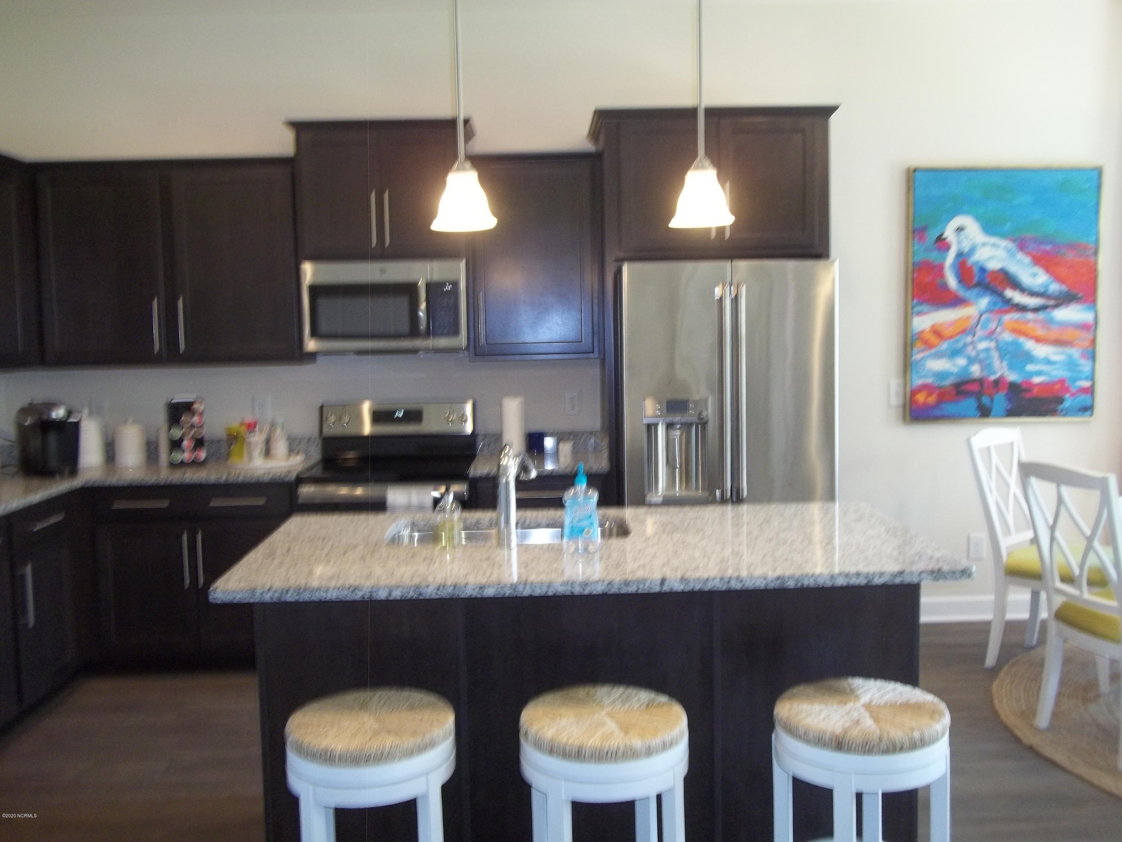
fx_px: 1037
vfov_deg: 44.2
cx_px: 561
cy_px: 421
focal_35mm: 32
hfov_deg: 56.8
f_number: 2.9
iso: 160
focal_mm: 5.7
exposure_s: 1/30
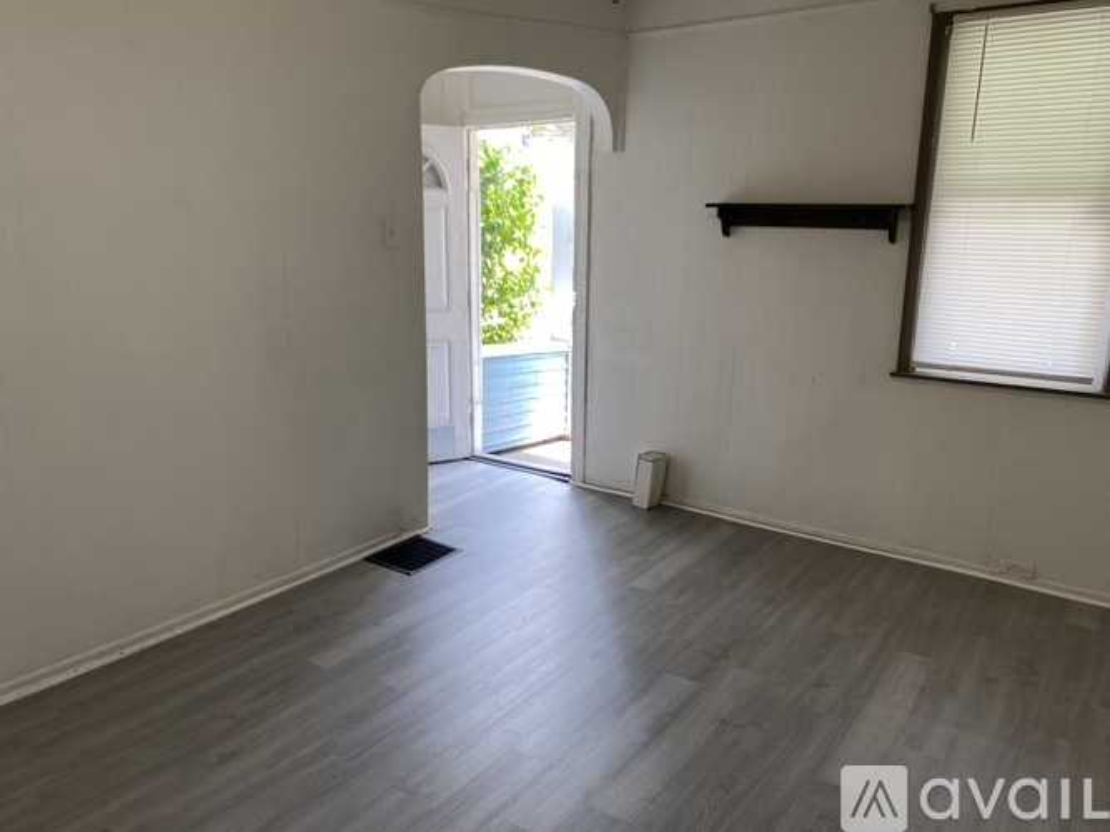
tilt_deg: -10.0
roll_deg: +1.4
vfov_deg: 53.0
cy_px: 416
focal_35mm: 26
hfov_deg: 67.3
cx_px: 555
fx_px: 834
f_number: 1.8
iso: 64
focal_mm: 4.25
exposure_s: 1/120
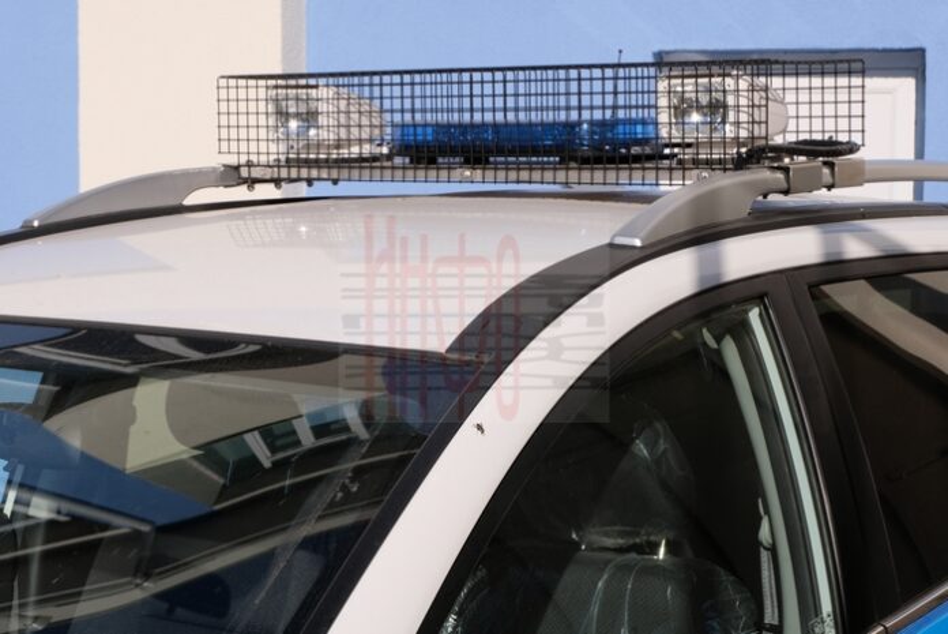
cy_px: 317
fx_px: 1976
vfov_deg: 18.2
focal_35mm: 75
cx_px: 474
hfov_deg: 27.0
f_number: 14
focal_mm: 50
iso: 400
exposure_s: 1/350
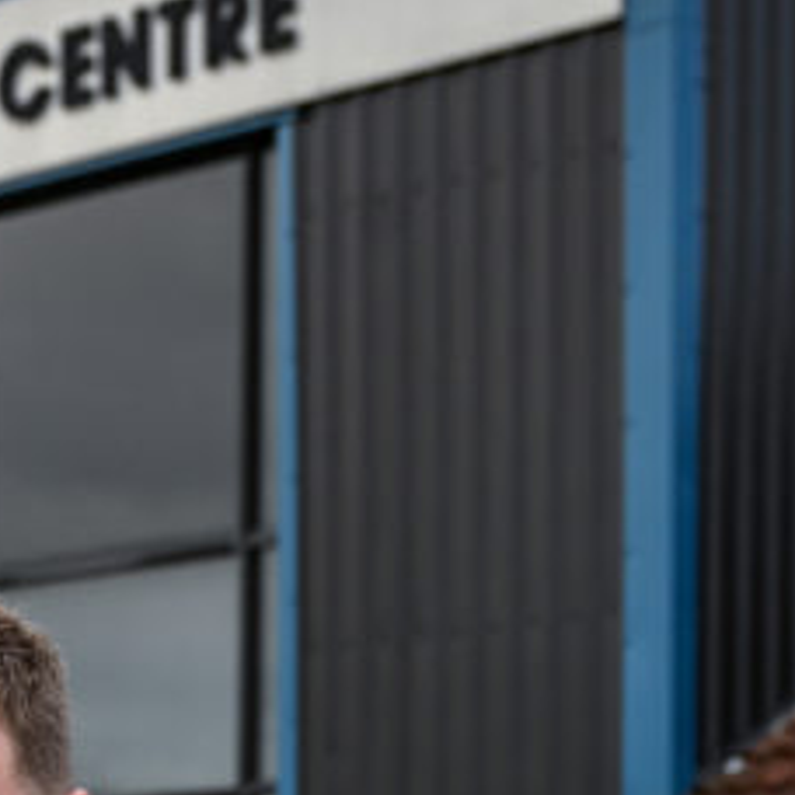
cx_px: -331
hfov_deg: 11.1
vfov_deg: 11.2
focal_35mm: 153
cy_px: 1016
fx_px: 3975
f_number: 4.5
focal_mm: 40
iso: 500
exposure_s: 1/400
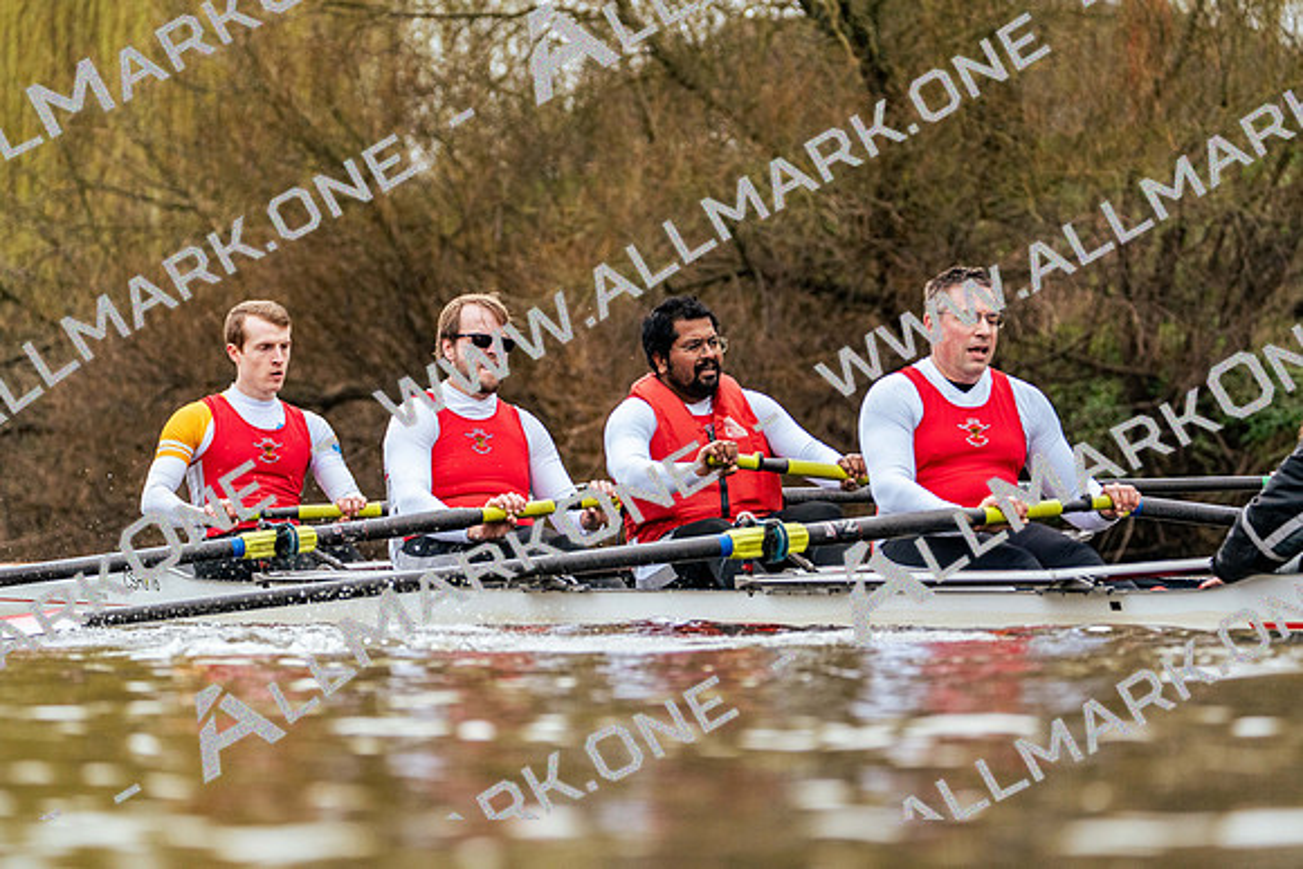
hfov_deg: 7.7
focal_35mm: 268
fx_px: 9702
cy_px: 434
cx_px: 652
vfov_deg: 5.1
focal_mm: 268
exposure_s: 1/2000
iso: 2500
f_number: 6.3
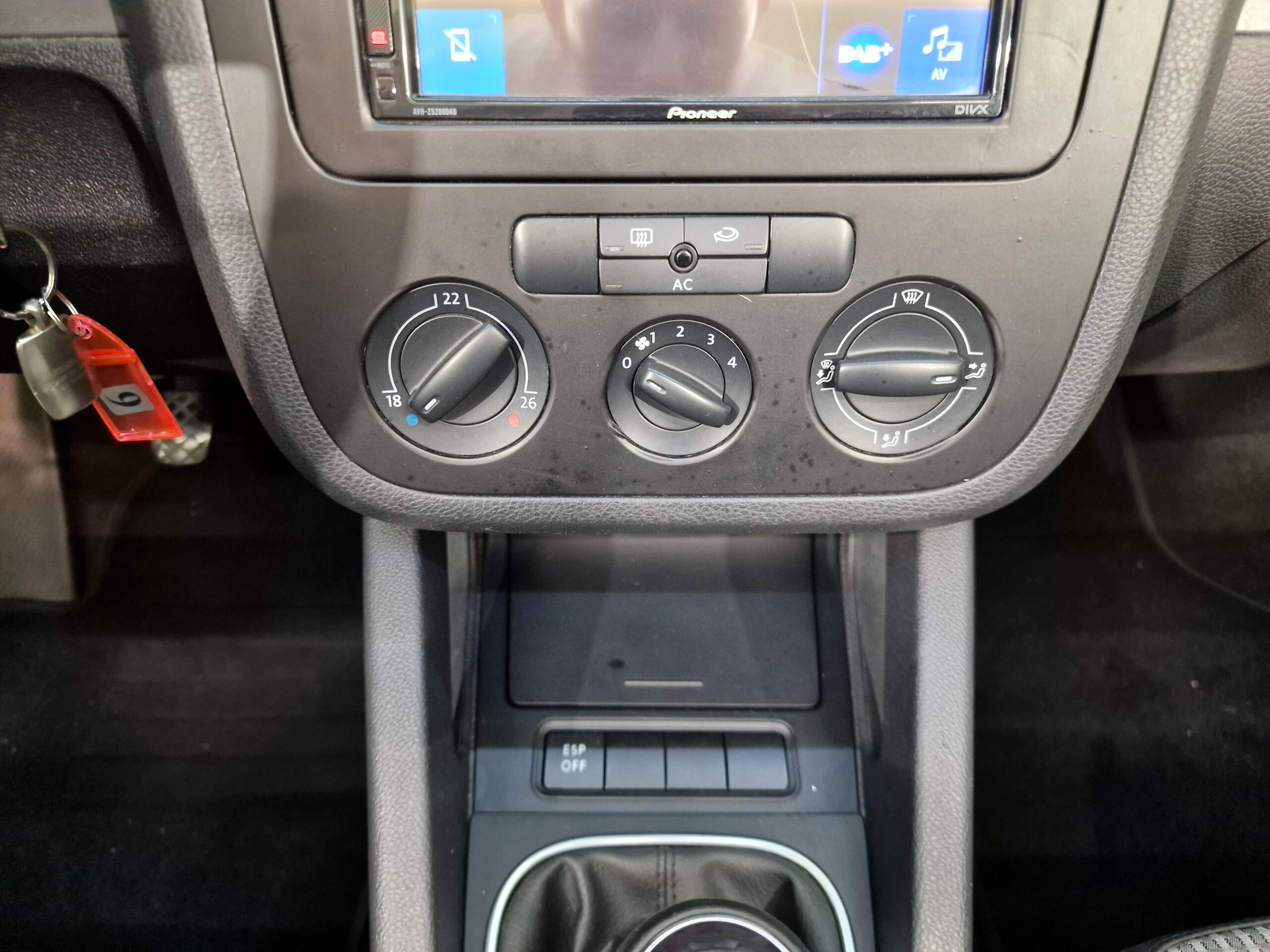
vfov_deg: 58.9
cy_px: 476
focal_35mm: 23
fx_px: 844
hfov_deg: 73.9
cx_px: 635
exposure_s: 1/25
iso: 500
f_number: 1.8
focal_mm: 6.4
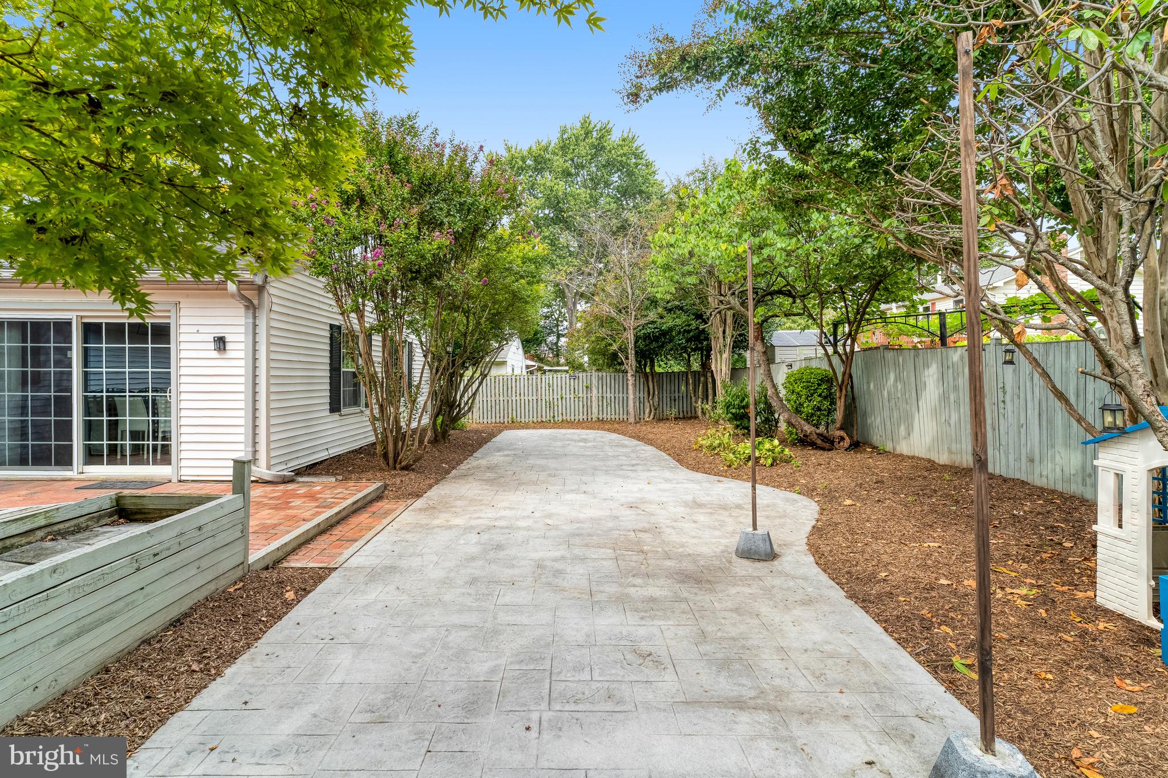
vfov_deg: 70.4
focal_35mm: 17
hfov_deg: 93.3
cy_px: 389
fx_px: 551
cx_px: 584
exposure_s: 1/160
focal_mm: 17
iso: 1250
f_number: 8
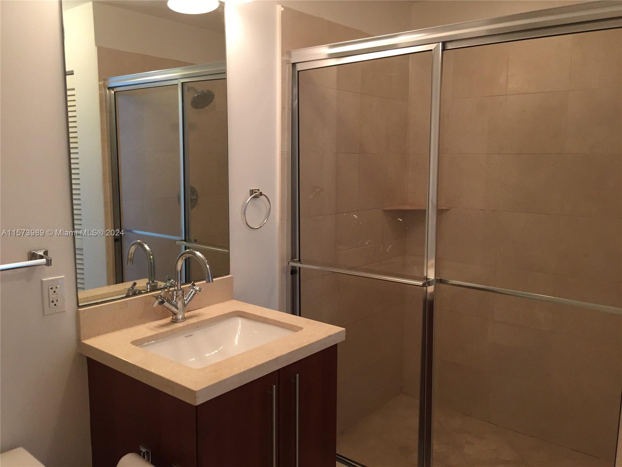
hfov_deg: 61.7
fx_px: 521
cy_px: 234
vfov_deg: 48.2
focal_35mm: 29
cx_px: 311
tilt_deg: -6.1
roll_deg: -1.1
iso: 160
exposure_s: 1/30
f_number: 2.2
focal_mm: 4.15
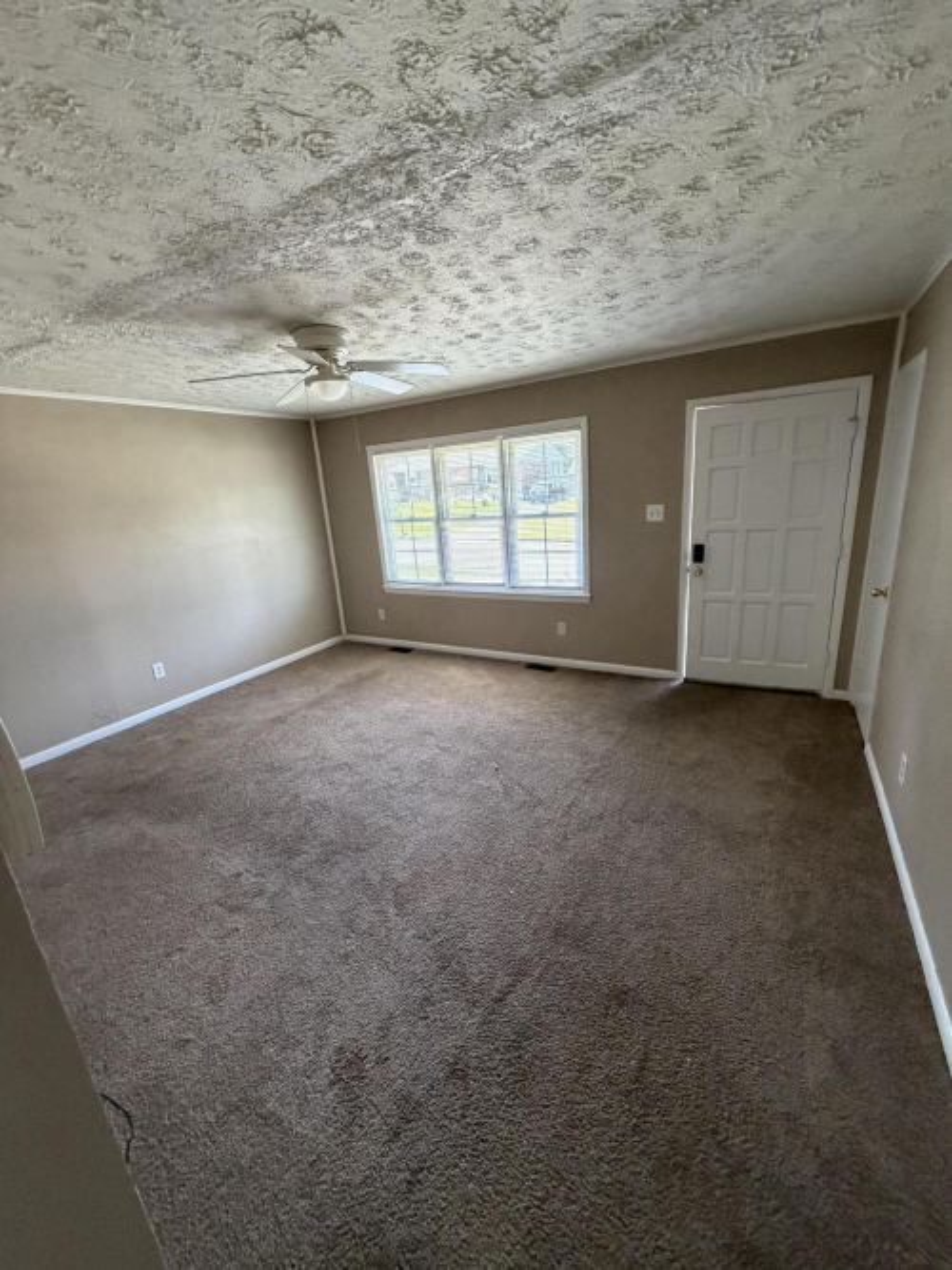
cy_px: 635
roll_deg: +5.7
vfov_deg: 102.1
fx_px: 514
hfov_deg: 85.7
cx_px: 476
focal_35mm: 14
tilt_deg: -14.5
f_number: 2.2
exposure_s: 1/80
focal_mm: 2.22
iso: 320
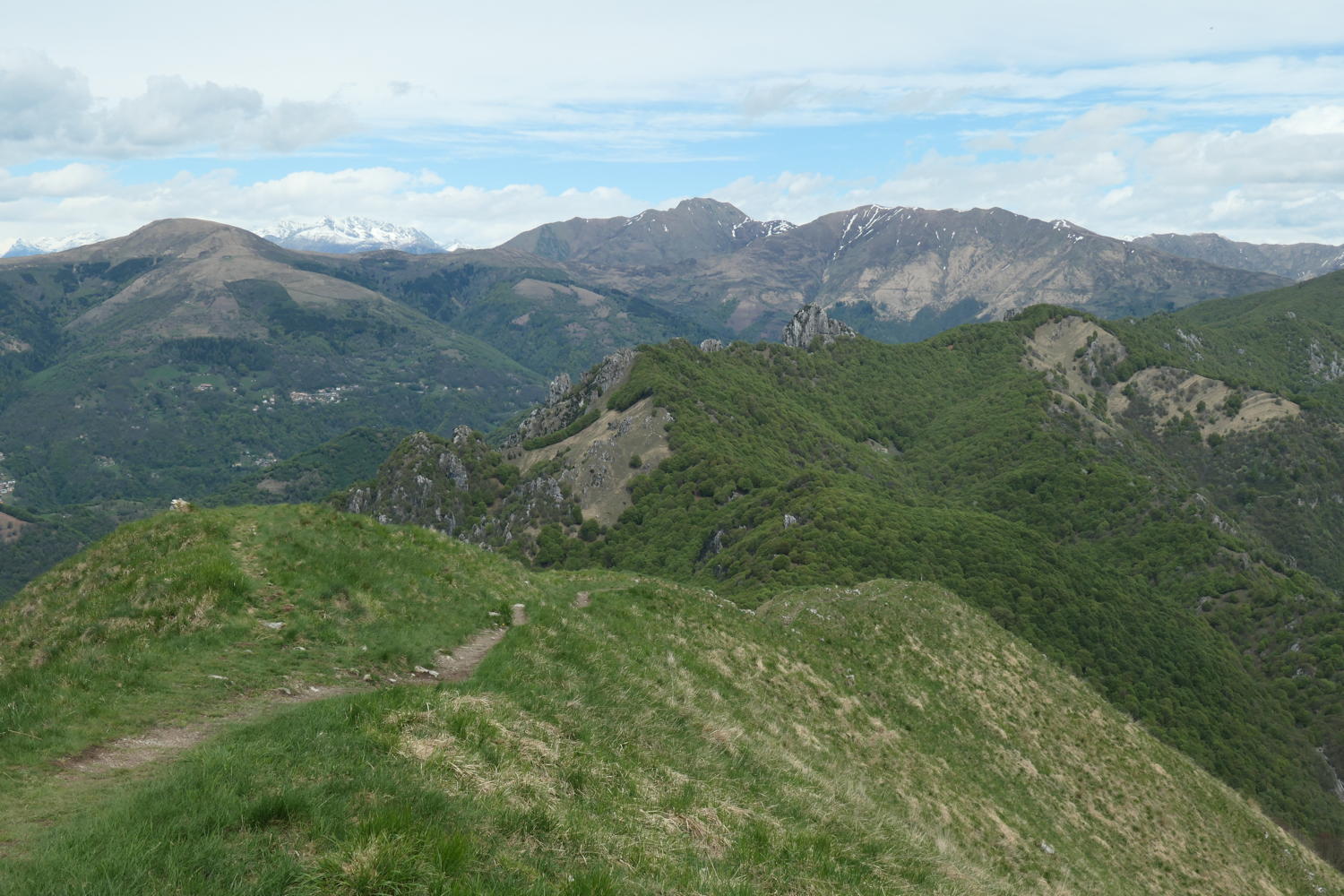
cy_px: 448
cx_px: 672
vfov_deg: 33.4
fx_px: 1493
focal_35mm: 40
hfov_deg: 48.5
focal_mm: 14.7
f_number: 5.6
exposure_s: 1/1000
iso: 200
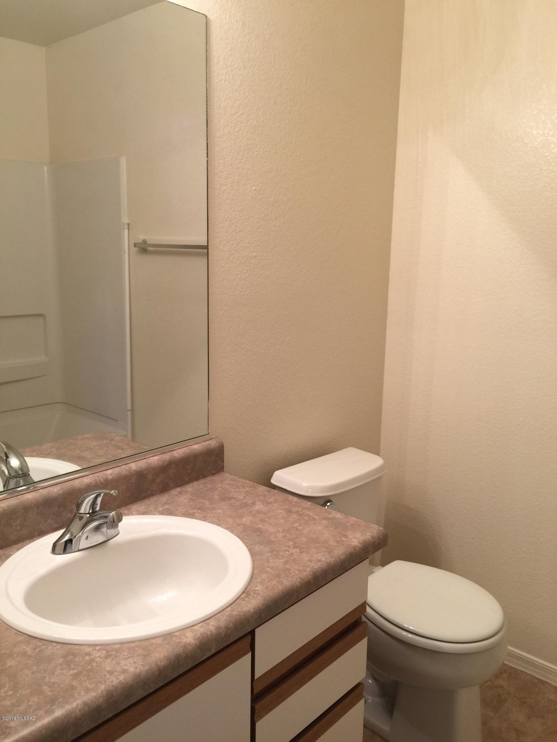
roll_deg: -0.6
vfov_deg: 61.7
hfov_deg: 48.2
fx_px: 622
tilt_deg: -9.6
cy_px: 371
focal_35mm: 29
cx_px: 278
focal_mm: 4.15
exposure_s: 1/15
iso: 40
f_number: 2.2
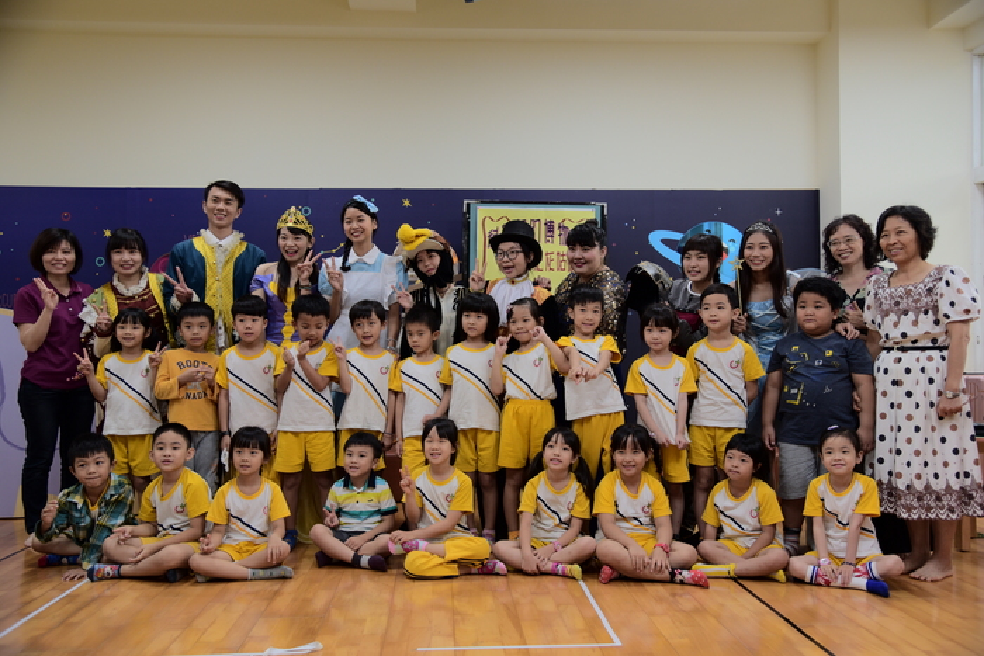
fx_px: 875
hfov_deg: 58.7
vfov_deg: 41.1
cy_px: 328
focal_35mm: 32
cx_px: 492
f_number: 4
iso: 560
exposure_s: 1/125
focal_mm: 32
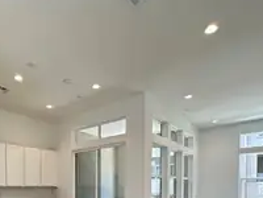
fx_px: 213
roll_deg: -0.1
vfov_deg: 43.6
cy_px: 191
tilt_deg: -0.8
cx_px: 83
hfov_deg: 61.5
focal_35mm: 28
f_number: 2.2
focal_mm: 2.22
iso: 200
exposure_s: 1/120
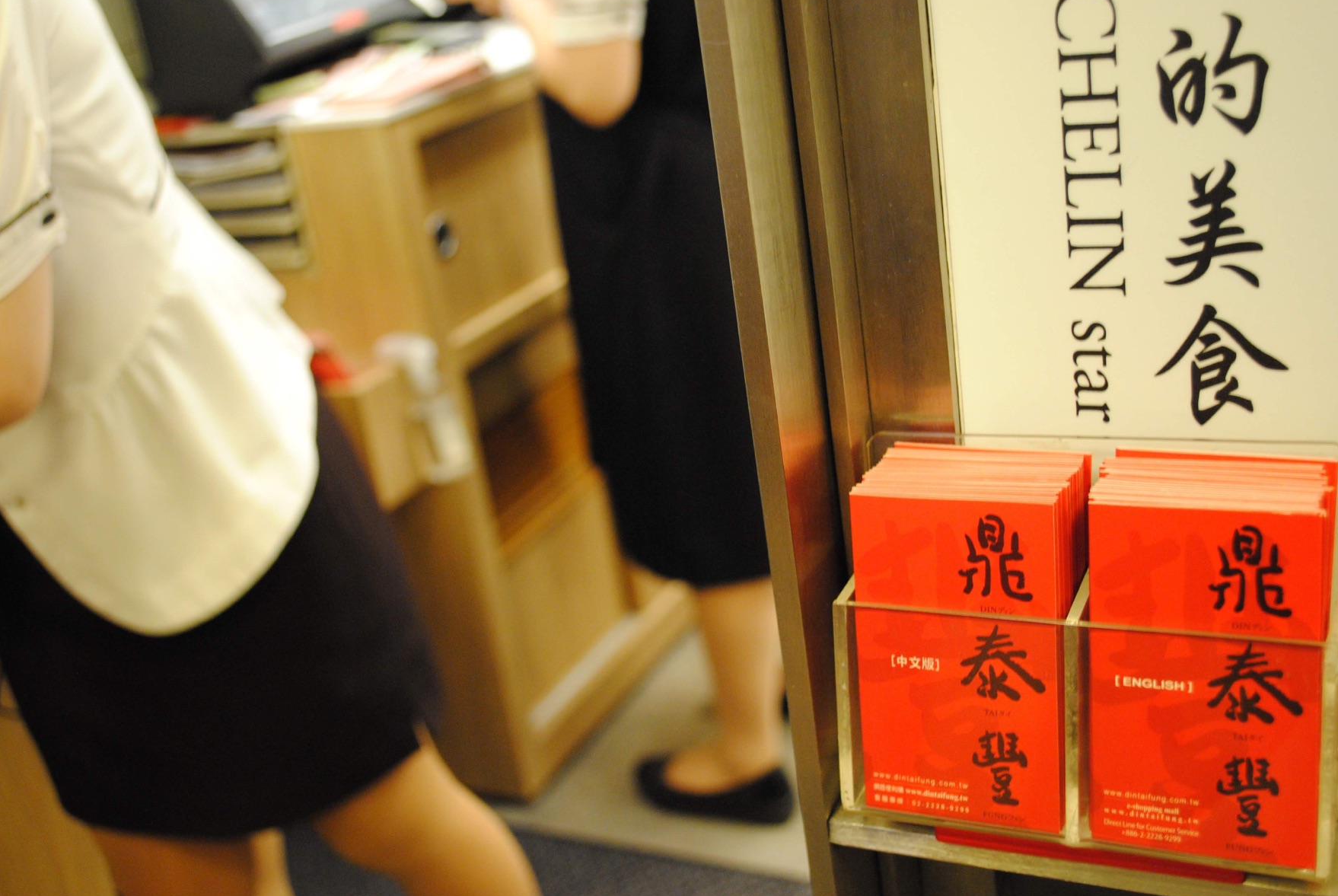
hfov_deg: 45.4
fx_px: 1600
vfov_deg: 31.3
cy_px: 450
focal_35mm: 43
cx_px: 672
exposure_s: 1/15
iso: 800
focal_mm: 28
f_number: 4.5
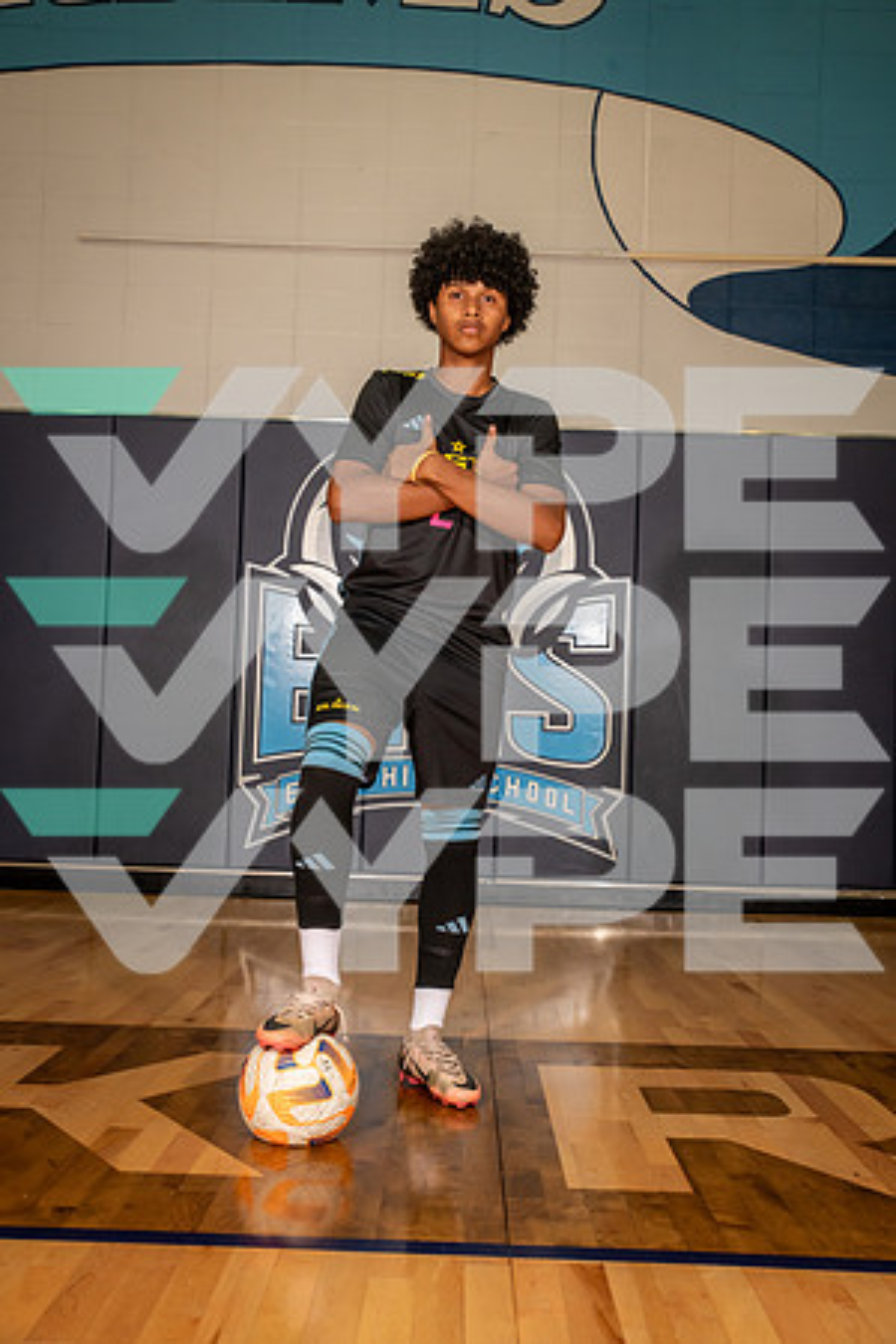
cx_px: 448
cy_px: 672
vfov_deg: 53.1
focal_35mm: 36
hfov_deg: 36.9
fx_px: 1344
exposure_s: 1/320
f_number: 6.3
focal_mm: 36
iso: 800
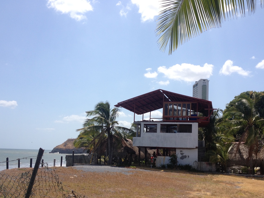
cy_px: 118
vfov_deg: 34.2
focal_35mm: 42
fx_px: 320
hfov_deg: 44.7
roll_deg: -1.3
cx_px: 144
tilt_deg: +2.8
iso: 50
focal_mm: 4.28
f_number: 2.4
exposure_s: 1/2208
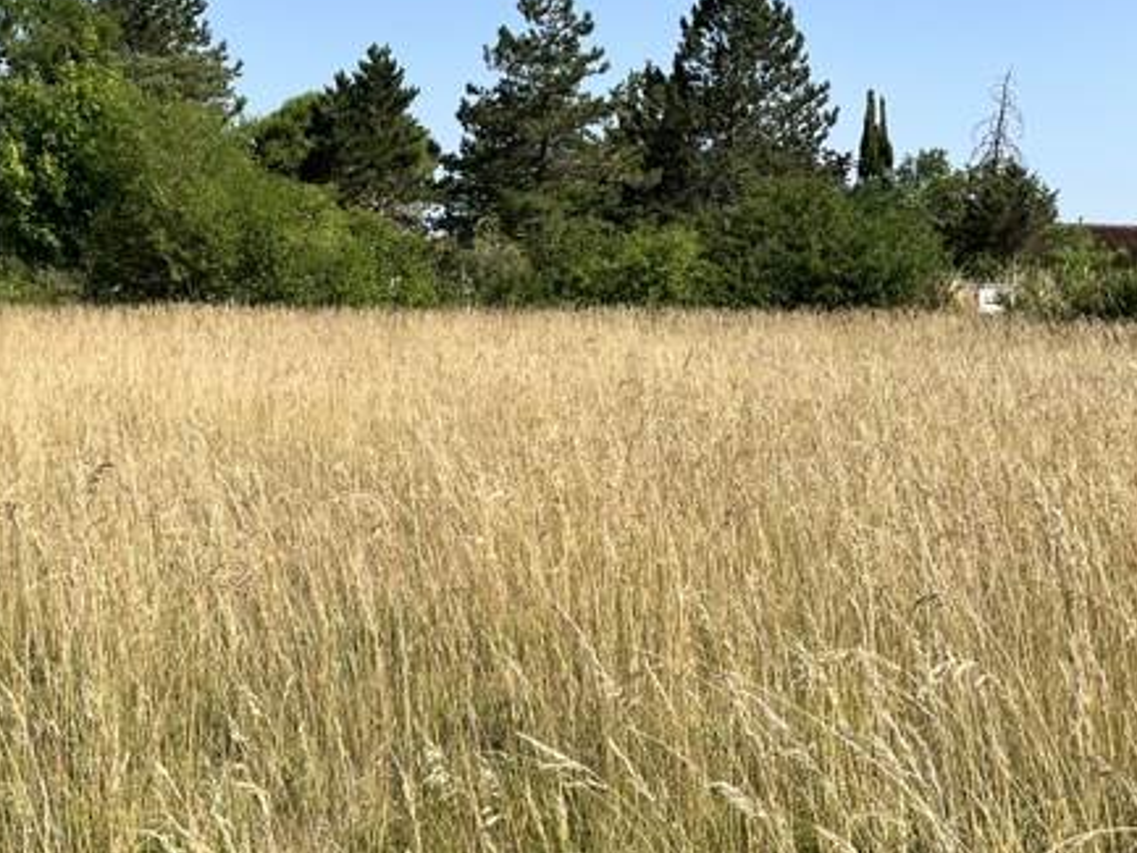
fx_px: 1577
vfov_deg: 30.2
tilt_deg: -3.0
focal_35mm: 48
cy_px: 367
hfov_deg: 38.8
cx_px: 307
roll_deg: +1.8
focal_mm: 5.1
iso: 50
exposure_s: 1/3413
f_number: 1.6
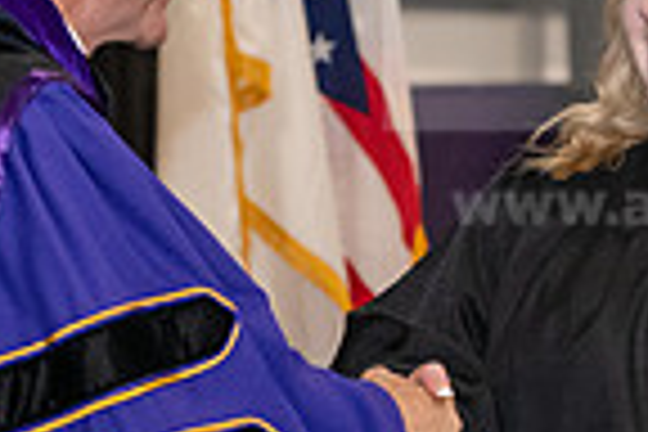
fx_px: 5094
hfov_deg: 7.3
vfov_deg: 4.9
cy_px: 299
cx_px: 248
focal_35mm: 283
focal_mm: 70
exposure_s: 1/200
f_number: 5
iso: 2500
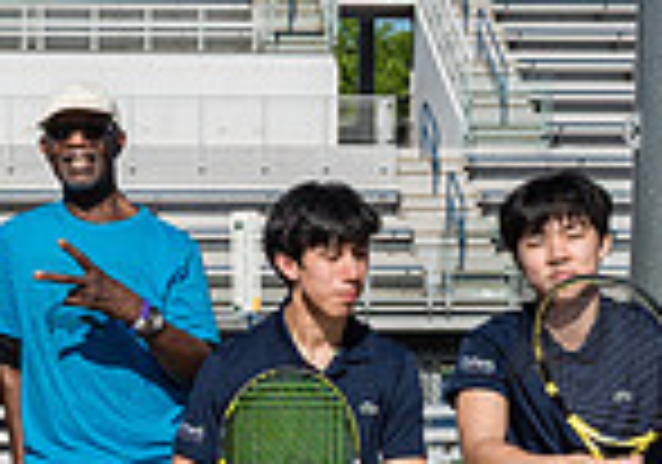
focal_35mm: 119
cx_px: -34
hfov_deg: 16.5
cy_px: 463
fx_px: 2223
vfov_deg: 11.8
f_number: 5
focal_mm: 26
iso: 200
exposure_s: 1/2000
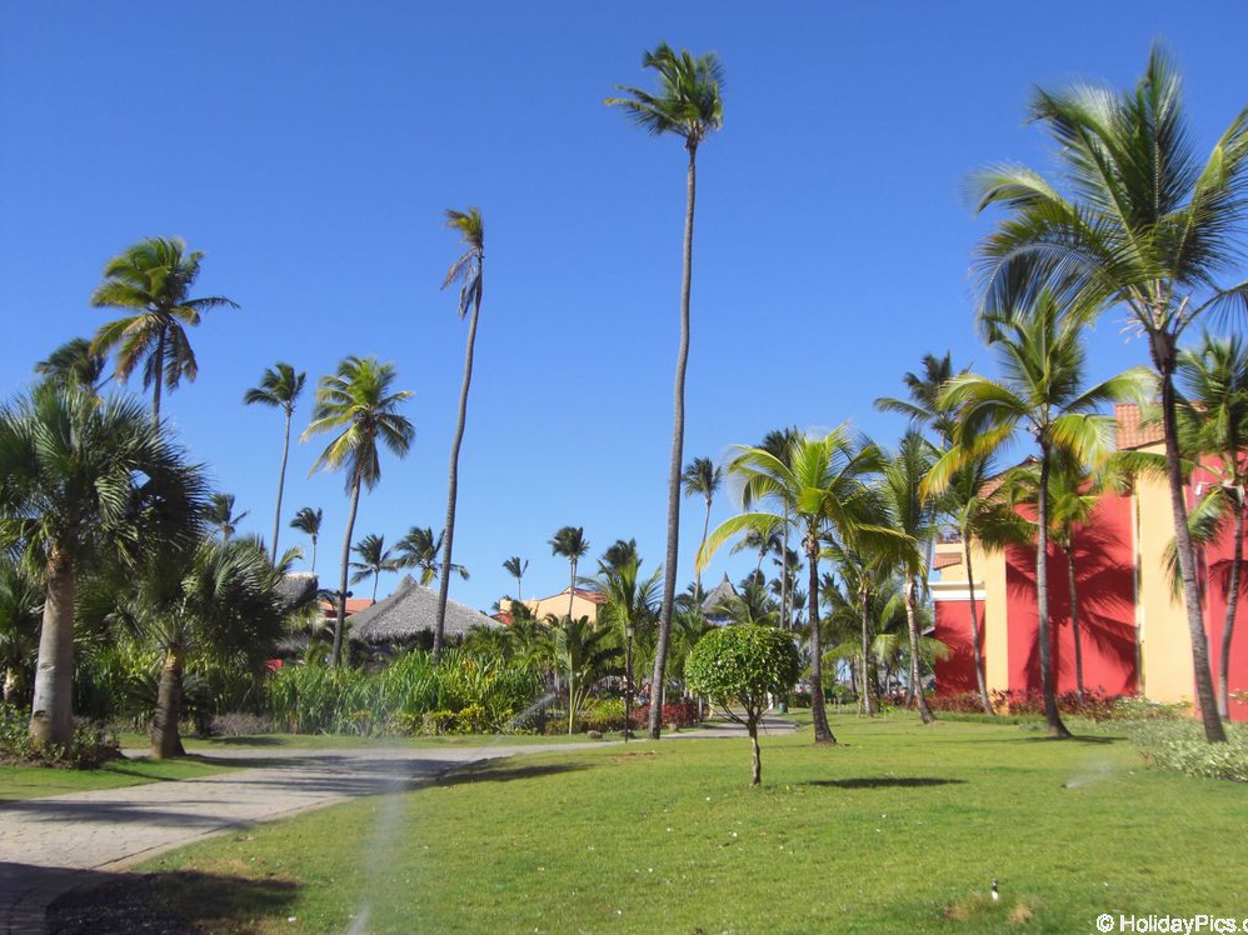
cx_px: 638
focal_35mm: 39
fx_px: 1406
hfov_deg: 47.9
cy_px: 464
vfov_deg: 36.8
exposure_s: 1/125
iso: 64
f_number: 8
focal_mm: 6.2
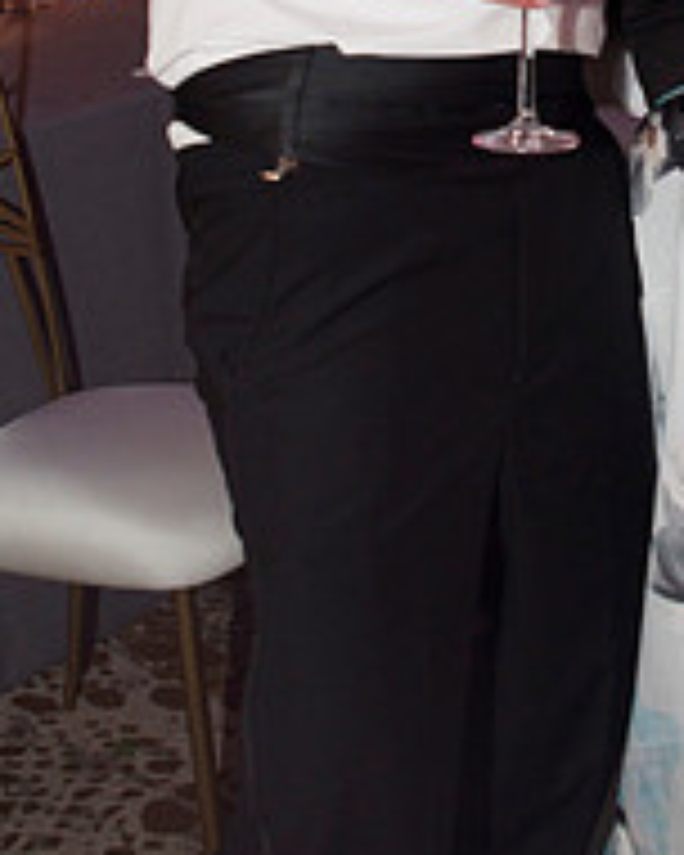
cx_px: 628
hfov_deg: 18.8
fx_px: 2024
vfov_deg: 22.5
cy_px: -81
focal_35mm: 80
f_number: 5
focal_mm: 24
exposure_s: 1/60
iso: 400
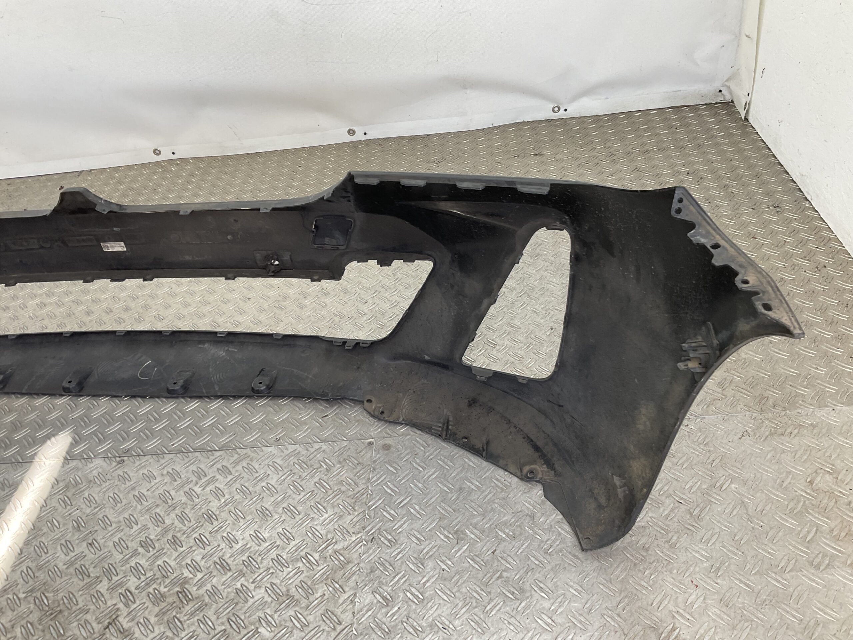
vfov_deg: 48.2
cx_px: 426
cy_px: 320
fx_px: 715
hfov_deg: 61.7
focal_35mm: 29
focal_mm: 3
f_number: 1.8
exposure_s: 1/100
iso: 20
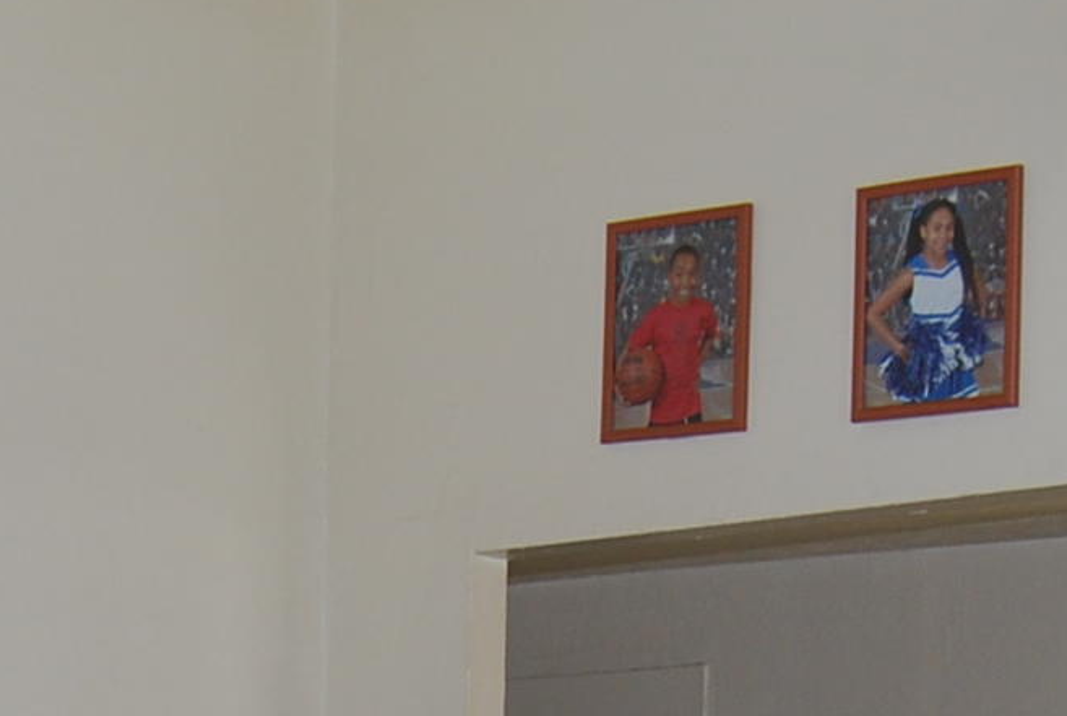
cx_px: 239
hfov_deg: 17.1
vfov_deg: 11.1
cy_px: 1127
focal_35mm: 119
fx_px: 3534
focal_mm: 18
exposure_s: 1/60
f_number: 3.5
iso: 200
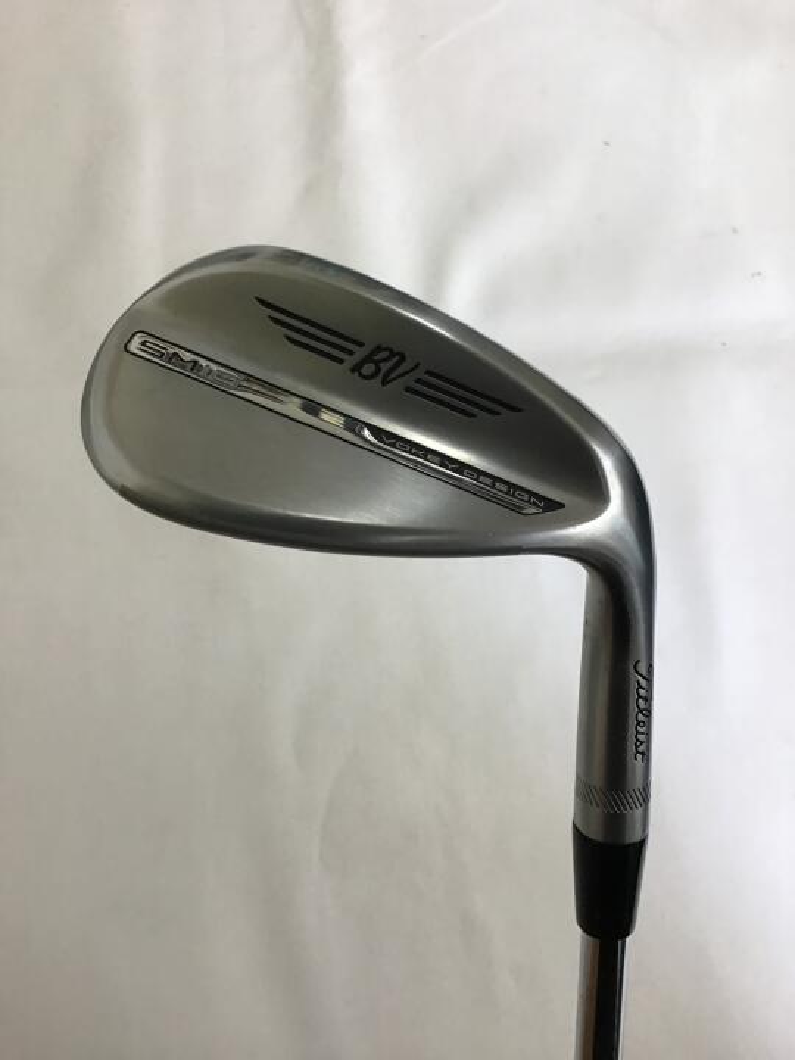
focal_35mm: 31
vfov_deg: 58.4
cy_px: 530
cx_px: 398
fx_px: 949
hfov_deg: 45.4
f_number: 2.4
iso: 50
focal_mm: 3.3
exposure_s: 1/33
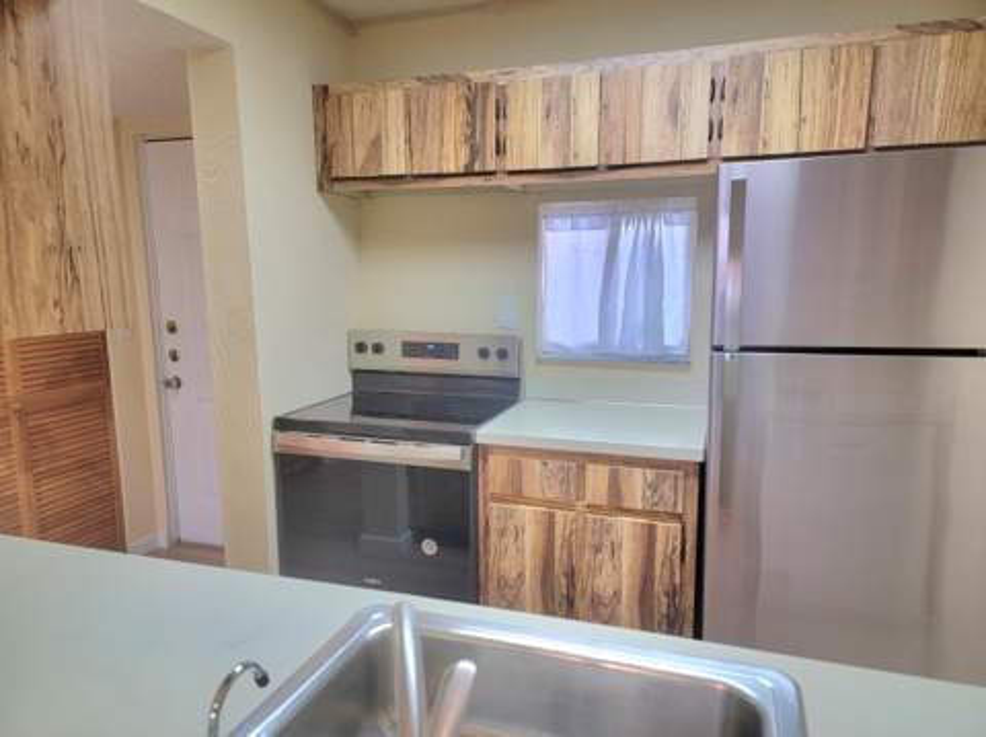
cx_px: 493
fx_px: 683
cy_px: 368
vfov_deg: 56.7
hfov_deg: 71.7
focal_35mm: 24
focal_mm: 6.7
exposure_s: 1/120
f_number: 1.8
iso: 100
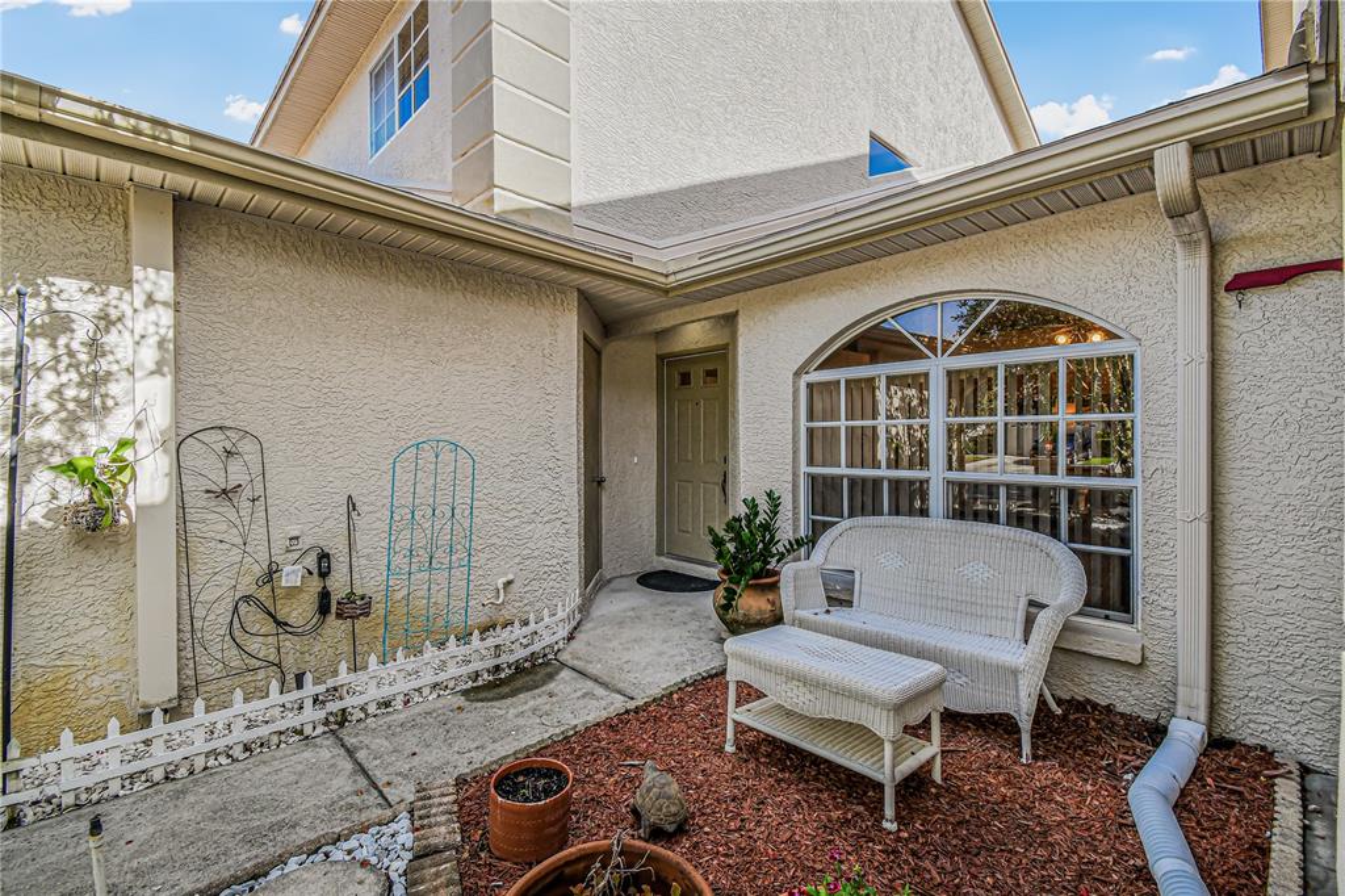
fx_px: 560
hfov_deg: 100.4
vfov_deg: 77.3
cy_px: 448
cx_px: 672
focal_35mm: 15
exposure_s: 1/125
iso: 400
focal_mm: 10
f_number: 8
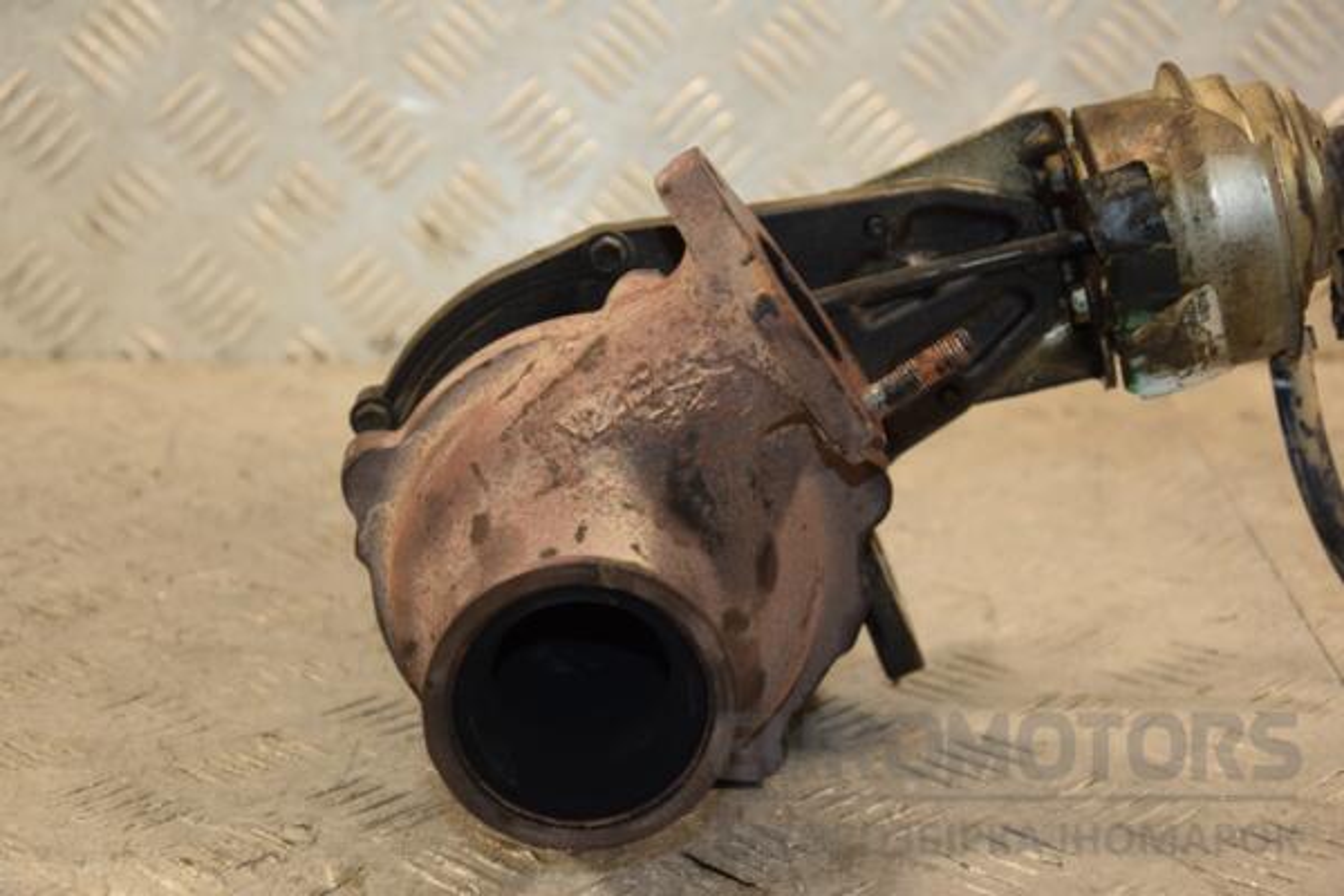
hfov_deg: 23.4
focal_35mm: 87
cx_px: 672
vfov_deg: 15.7
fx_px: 3248
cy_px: 448
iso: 800
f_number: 5
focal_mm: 58
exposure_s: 1/125
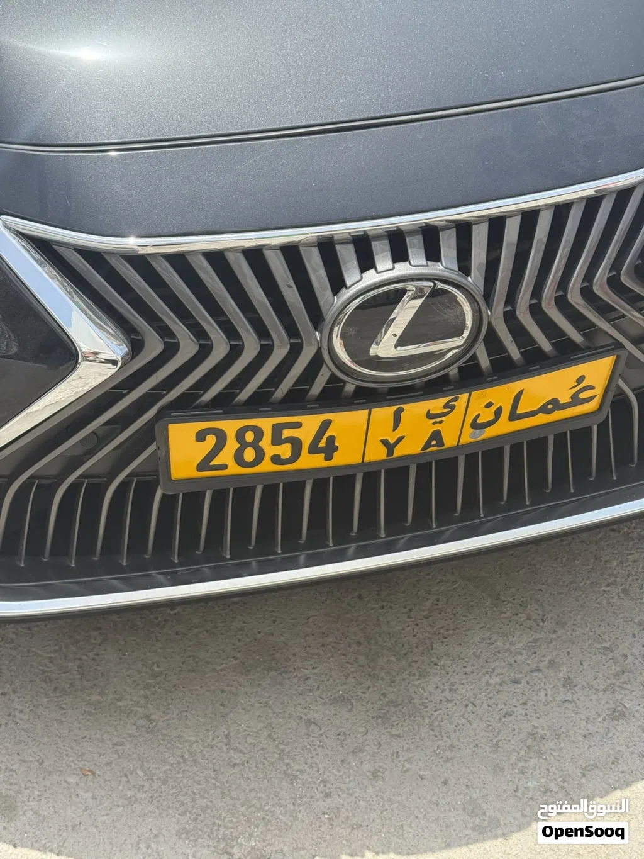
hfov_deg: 30.3
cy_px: 430
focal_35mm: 48
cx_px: 322
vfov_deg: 39.7
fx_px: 1190
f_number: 1.78
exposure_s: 1/2415
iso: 100
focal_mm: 6.76
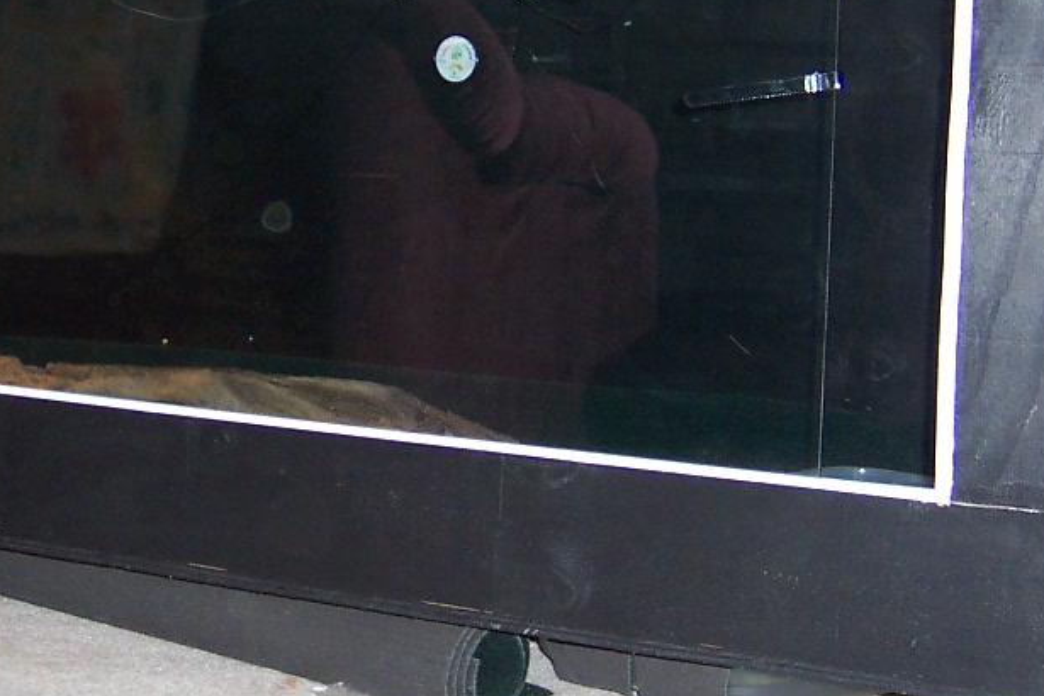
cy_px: 280
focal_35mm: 73
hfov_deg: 27.5
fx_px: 2117
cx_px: 323
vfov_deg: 18.7
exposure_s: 1/60
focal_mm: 5.6
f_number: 2.8
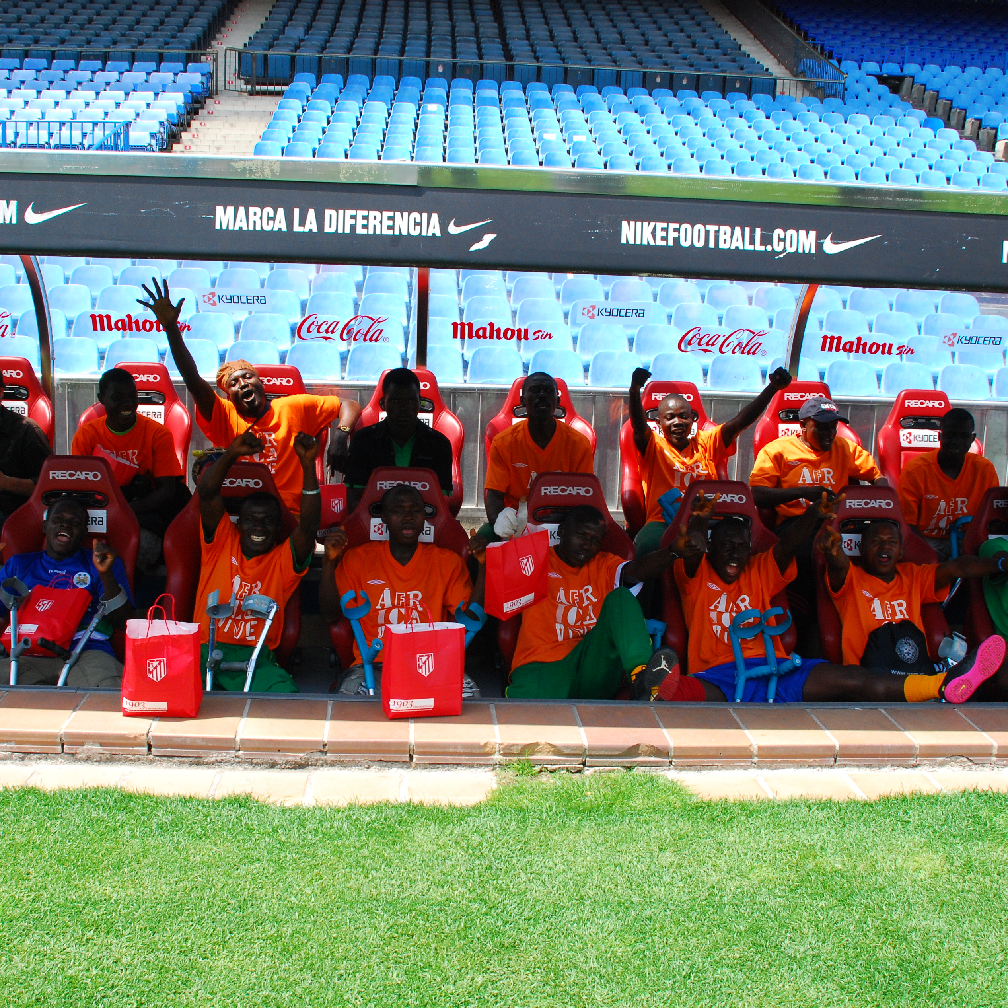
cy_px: 500
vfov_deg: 42.8
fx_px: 1285
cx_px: 469
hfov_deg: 42.8
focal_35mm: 39
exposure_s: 1/320
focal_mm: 20
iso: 400
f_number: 9
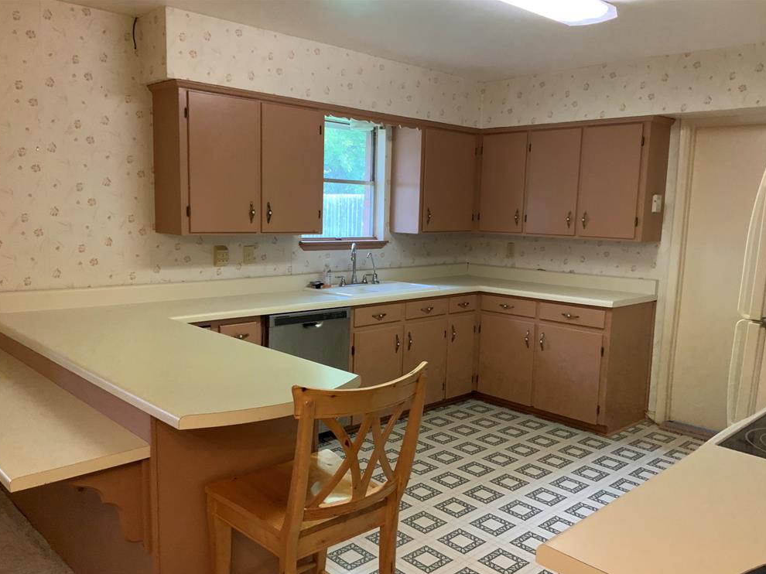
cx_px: 385
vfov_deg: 46.8
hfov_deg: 60.0
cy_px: 296
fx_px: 664
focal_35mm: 30
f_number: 1.8
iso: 200
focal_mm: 3
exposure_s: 1/60
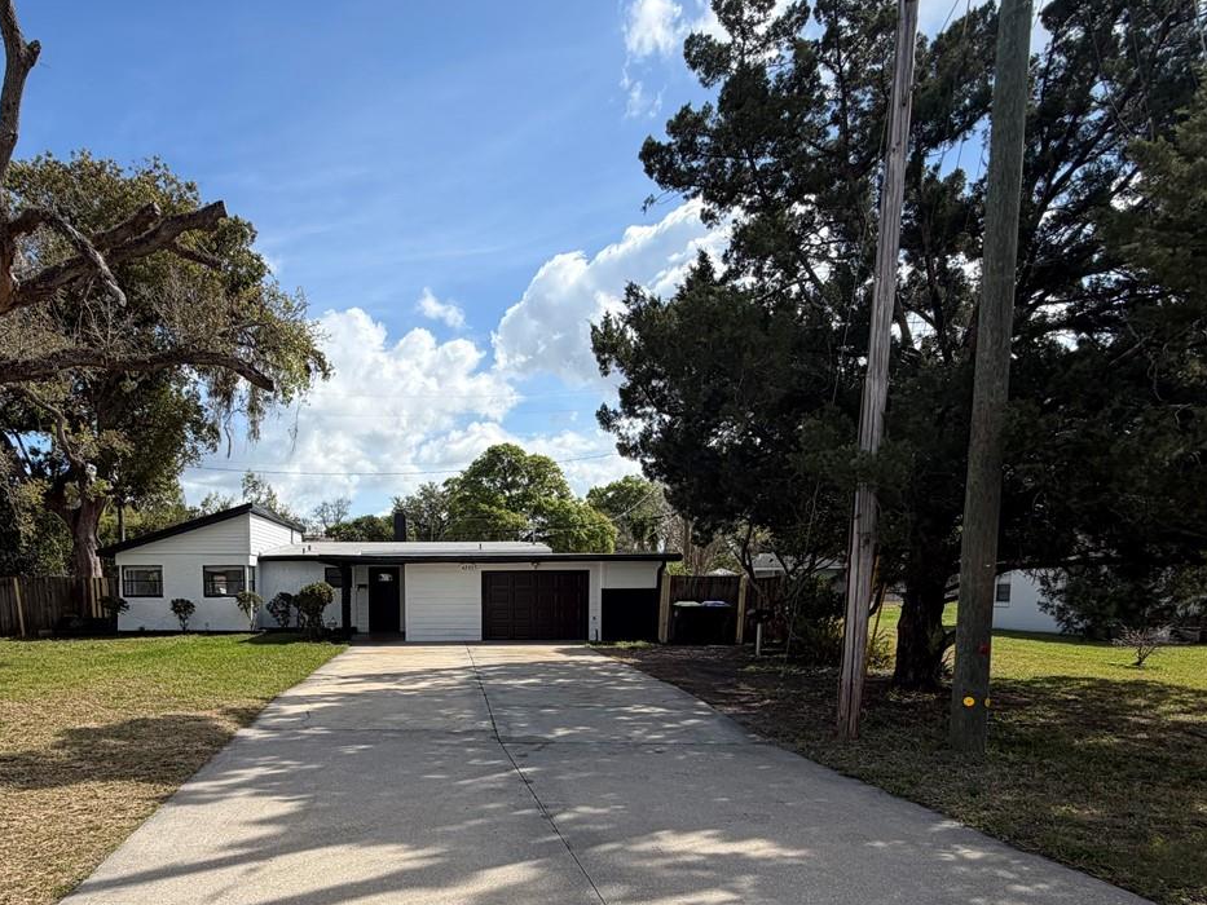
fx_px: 837
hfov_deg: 70.3
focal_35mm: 24
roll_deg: +2.0
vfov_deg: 54.4
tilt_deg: -6.7
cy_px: 668
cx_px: 445
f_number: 2.2
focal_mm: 2.22
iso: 20
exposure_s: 1/864
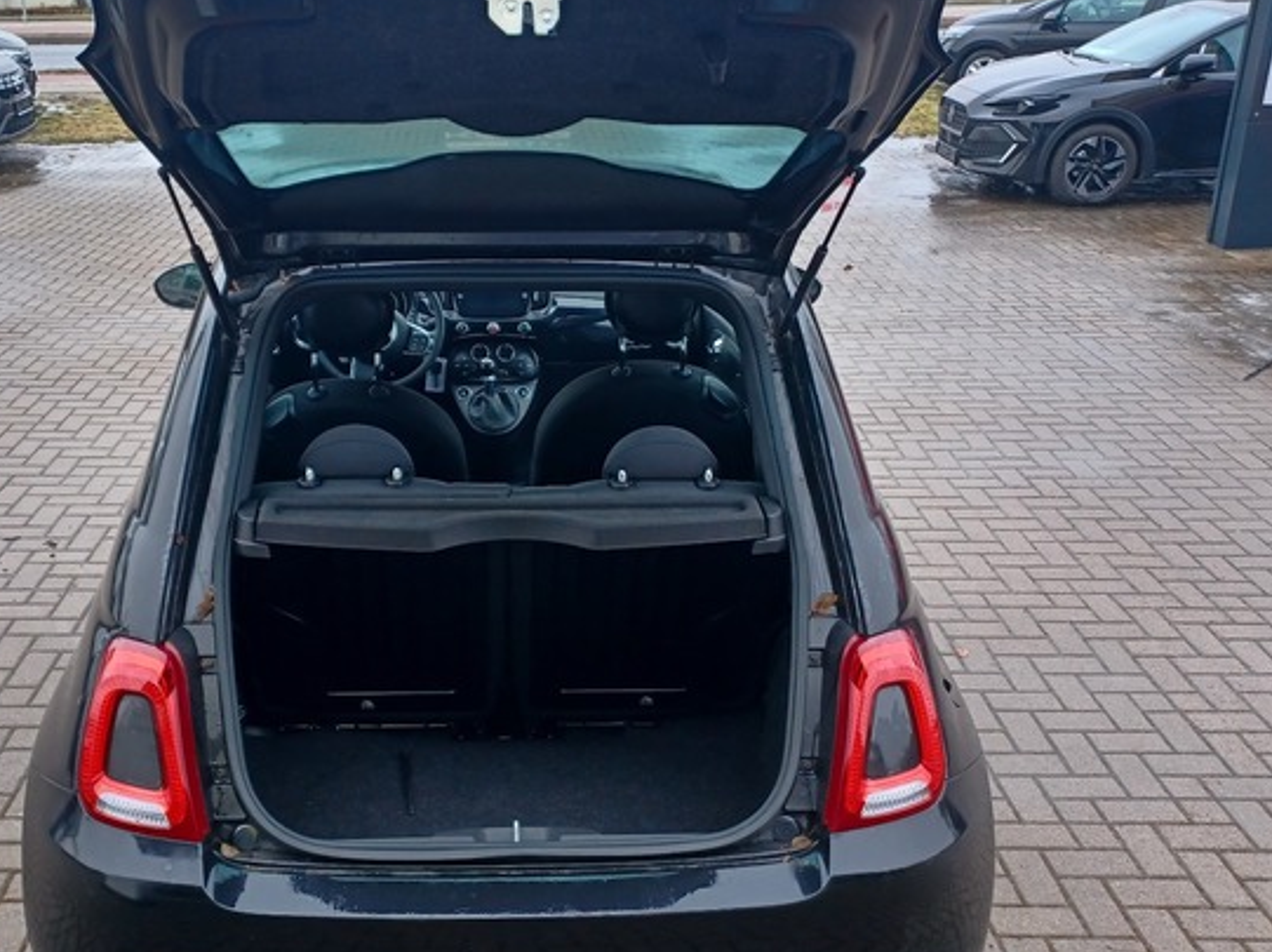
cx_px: 491
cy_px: 480
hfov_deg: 49.8
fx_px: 1359
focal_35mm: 37
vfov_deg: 38.6
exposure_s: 1/50
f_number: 1.8
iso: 50
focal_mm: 4.6
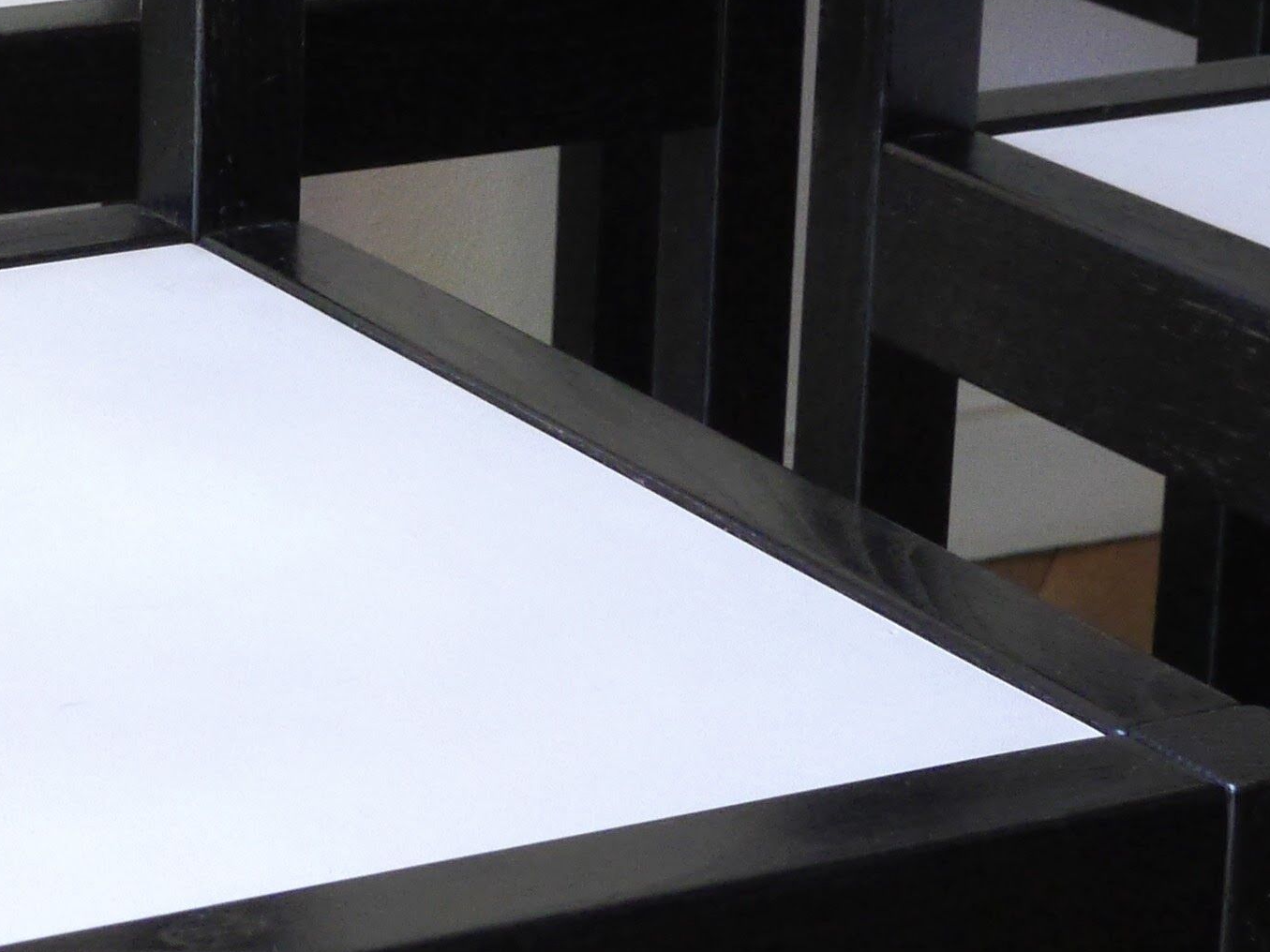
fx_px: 4989
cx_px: -610
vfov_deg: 10.9
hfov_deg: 13.7
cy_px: 131
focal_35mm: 136
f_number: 6.3
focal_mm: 20
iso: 1600
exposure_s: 1/60
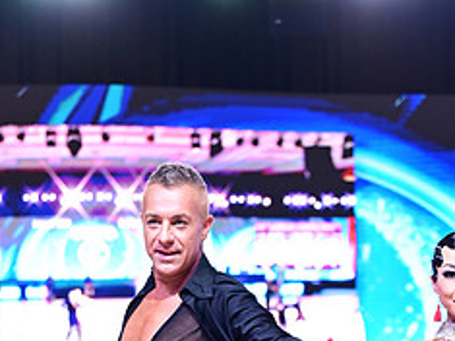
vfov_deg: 8.7
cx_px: 345
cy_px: 496
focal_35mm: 166
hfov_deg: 11.9
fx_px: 2181
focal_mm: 70
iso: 2000
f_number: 2.8
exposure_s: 1/400
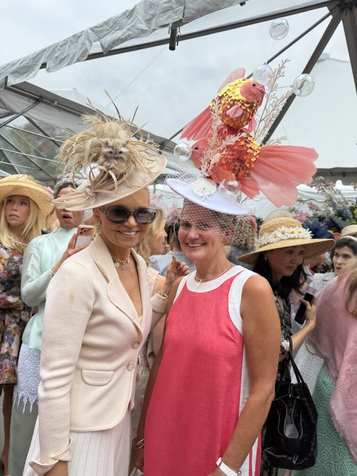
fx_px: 330
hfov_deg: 56.8
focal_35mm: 24
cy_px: 238
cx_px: 178
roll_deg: -5.2
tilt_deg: -2.9
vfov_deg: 71.6
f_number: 1.78
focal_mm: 6.76
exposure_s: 1/840
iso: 80
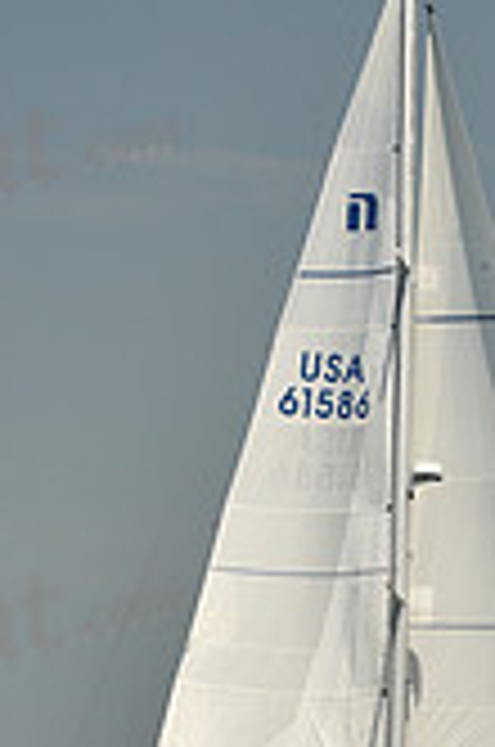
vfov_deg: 4.4
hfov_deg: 2.9
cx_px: 416
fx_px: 9796
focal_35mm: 473
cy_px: 369
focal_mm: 135
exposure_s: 1/800
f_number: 6.3
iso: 250
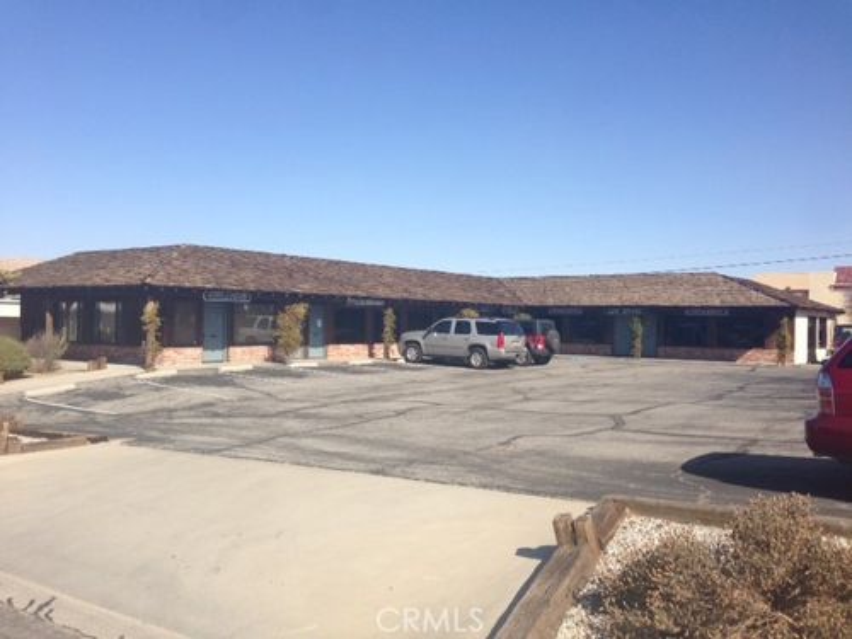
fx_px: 812
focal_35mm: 33
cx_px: 426
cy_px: 320
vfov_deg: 42.9
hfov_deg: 55.4
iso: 50
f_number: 2.4
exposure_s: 1/1748
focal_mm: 4.13
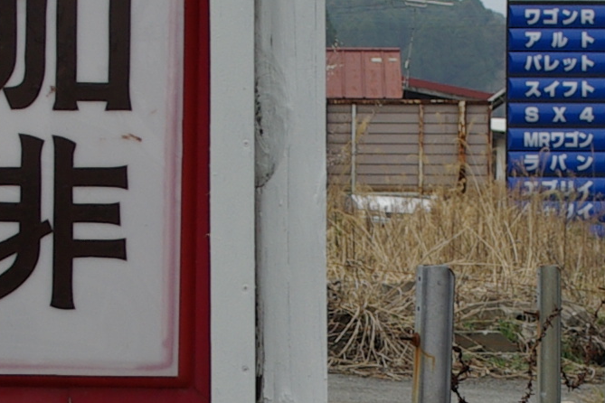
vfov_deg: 4.8
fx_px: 4821
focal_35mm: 287
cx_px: 363
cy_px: 361
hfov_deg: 7.2
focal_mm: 33
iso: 100
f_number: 8
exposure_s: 1/250
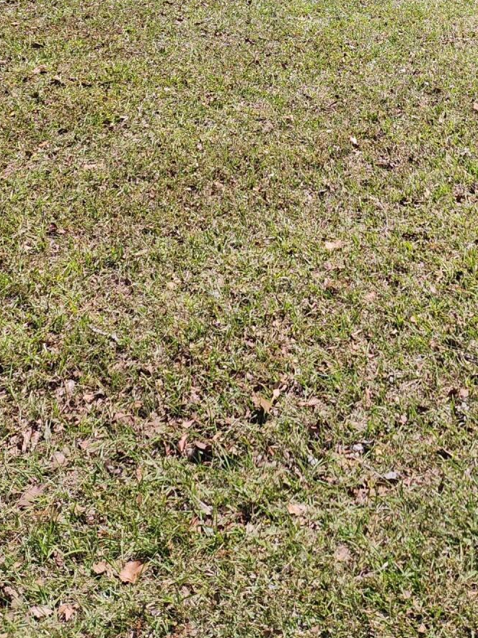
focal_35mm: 52
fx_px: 958
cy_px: -58
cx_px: 373
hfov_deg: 27.5
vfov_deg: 32.5
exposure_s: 1/736
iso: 12
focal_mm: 6.4
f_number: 1.8
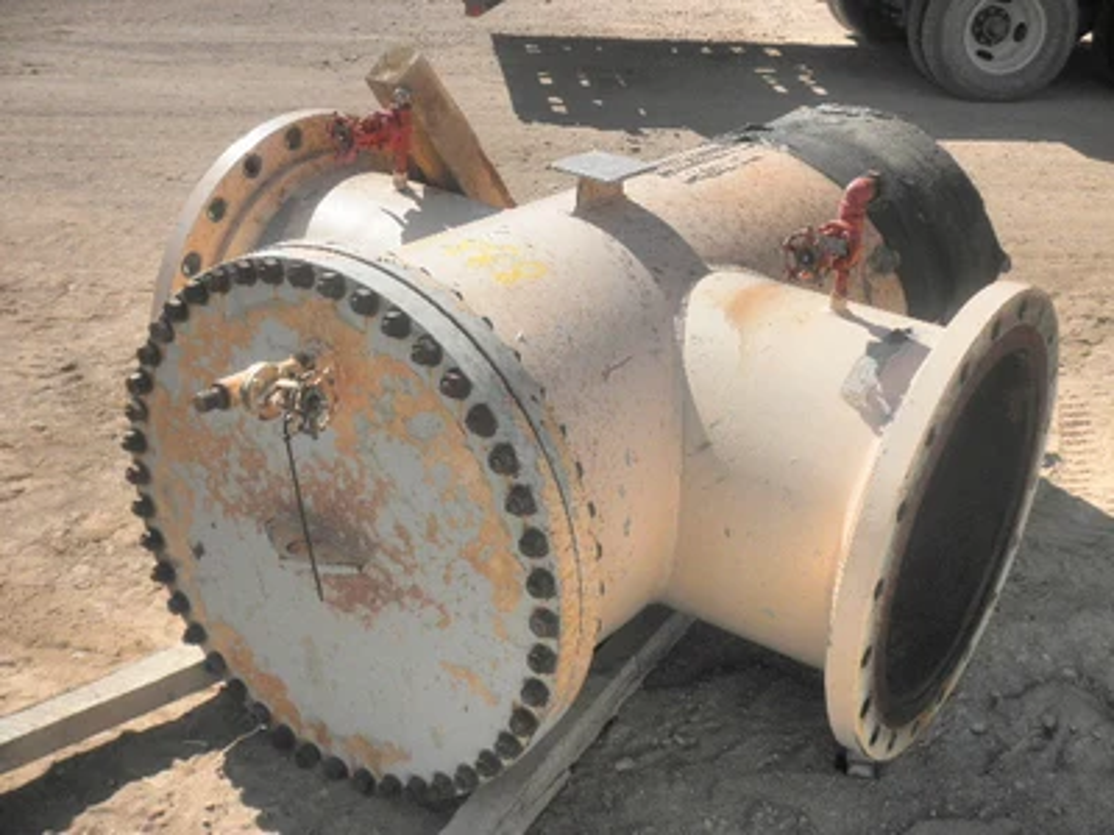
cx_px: 557
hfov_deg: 42.9
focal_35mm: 44
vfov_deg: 32.9
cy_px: 418
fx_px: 1416
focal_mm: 7.9
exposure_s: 1/125
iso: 64
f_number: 9.6
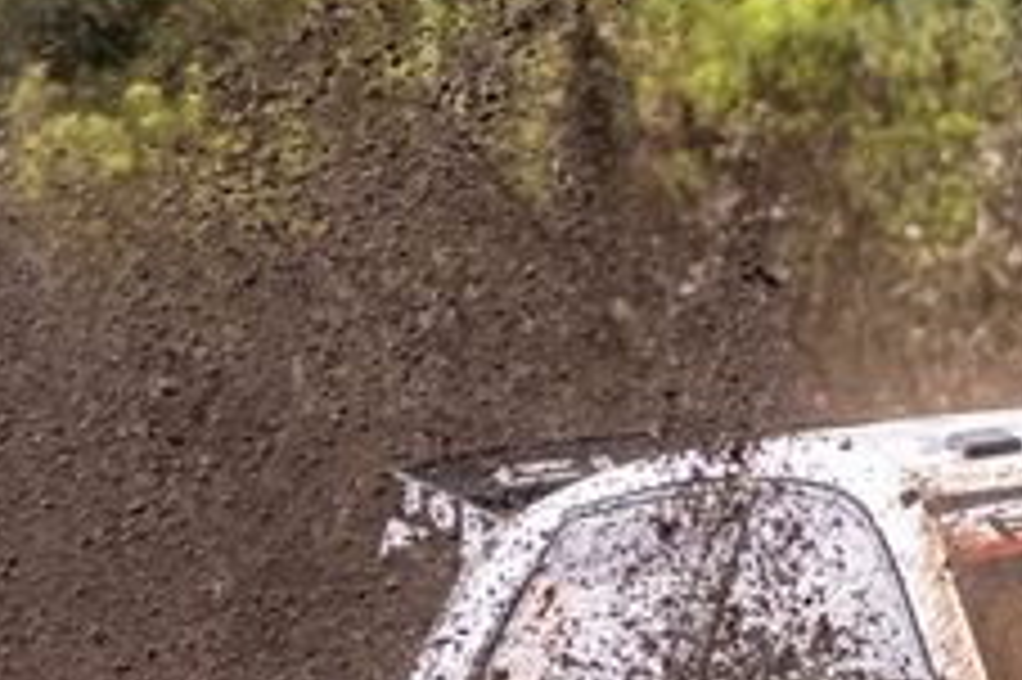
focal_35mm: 390
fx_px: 11063
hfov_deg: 5.3
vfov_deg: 3.5
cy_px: 416
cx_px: 1161
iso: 1250
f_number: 3.2
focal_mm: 70
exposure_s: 1/640
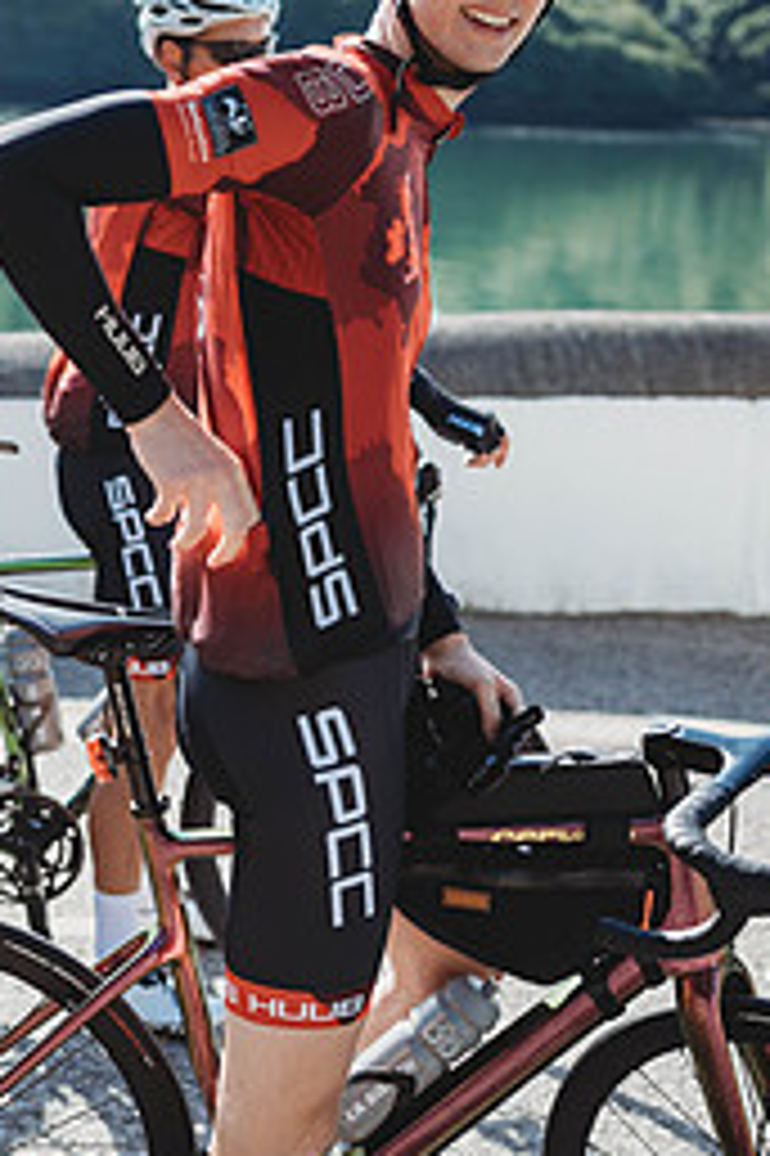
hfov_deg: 19.4
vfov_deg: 28.9
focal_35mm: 70
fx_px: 2249
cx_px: 286
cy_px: 580
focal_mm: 40
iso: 100
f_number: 2.5
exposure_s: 1/1000
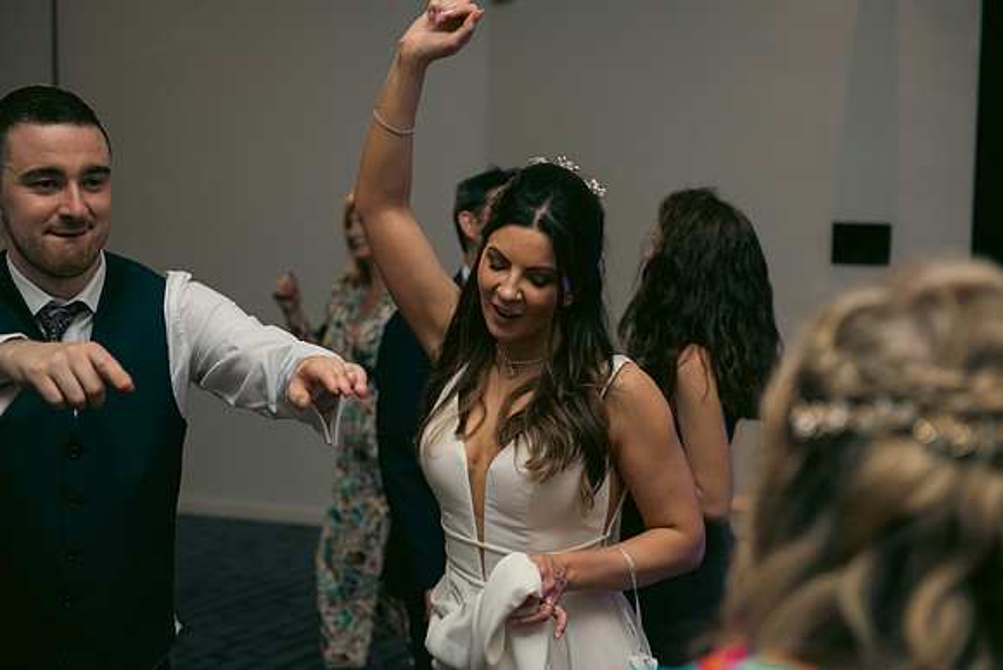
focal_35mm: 58
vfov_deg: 23.4
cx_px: 502
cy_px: 335
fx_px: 1616
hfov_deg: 34.5
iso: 800
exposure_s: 1/160
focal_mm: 58
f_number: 3.5
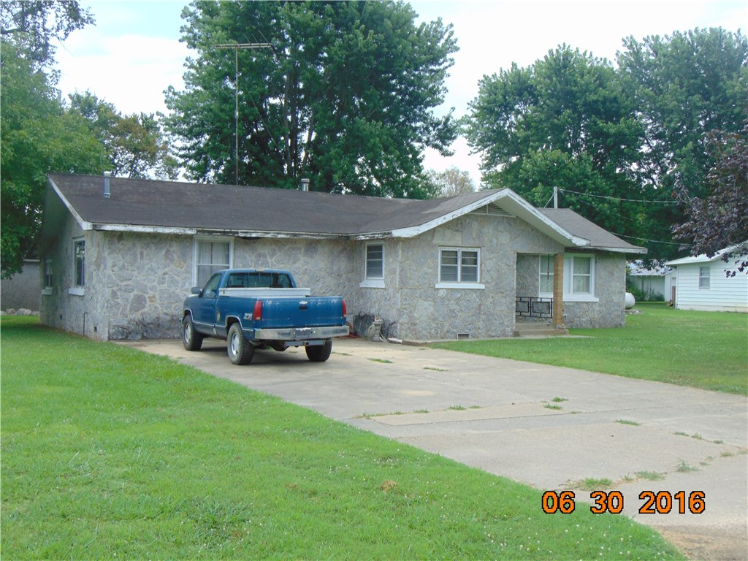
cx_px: 374
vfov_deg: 36.8
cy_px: 280
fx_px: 843
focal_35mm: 39
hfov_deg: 47.9
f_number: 3.3
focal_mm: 6.9
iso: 80
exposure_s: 1/250
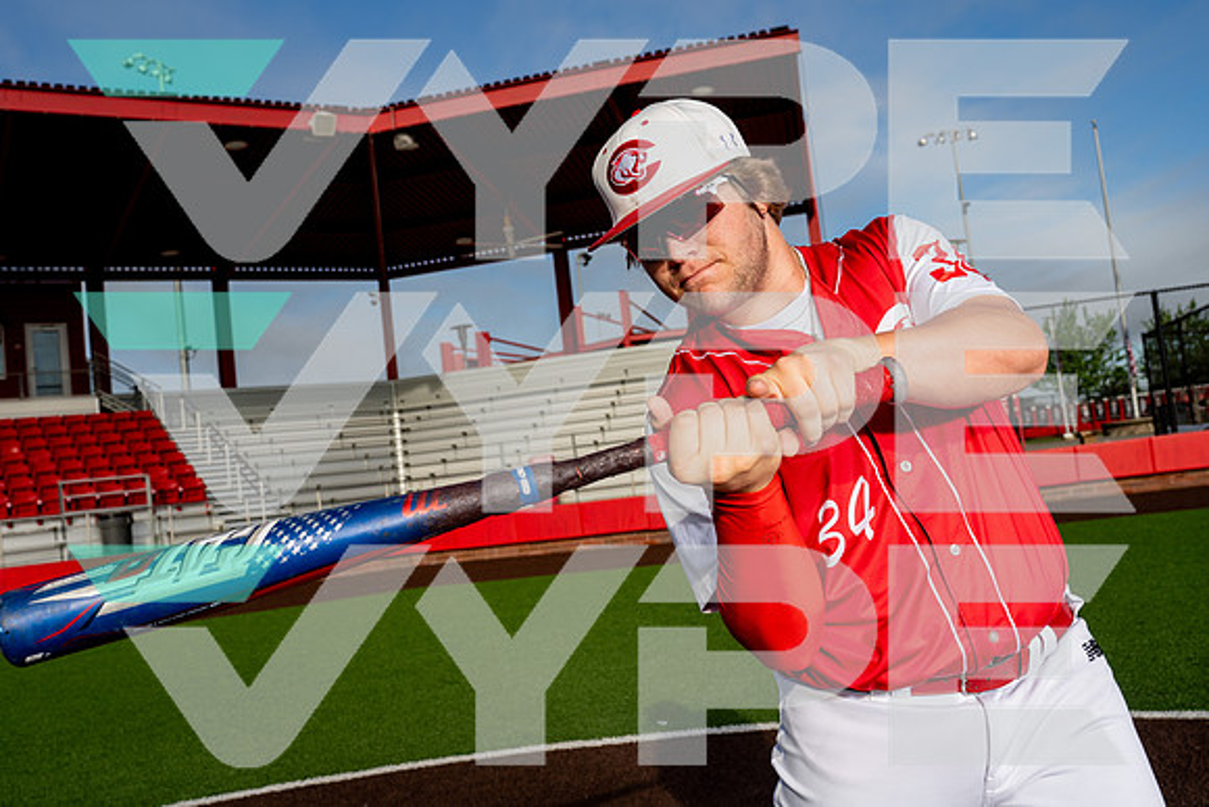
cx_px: 595
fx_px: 1098
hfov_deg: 57.7
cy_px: 397
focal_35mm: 33
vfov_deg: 40.4
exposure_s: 1/1000
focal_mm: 28
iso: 100
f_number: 5.6
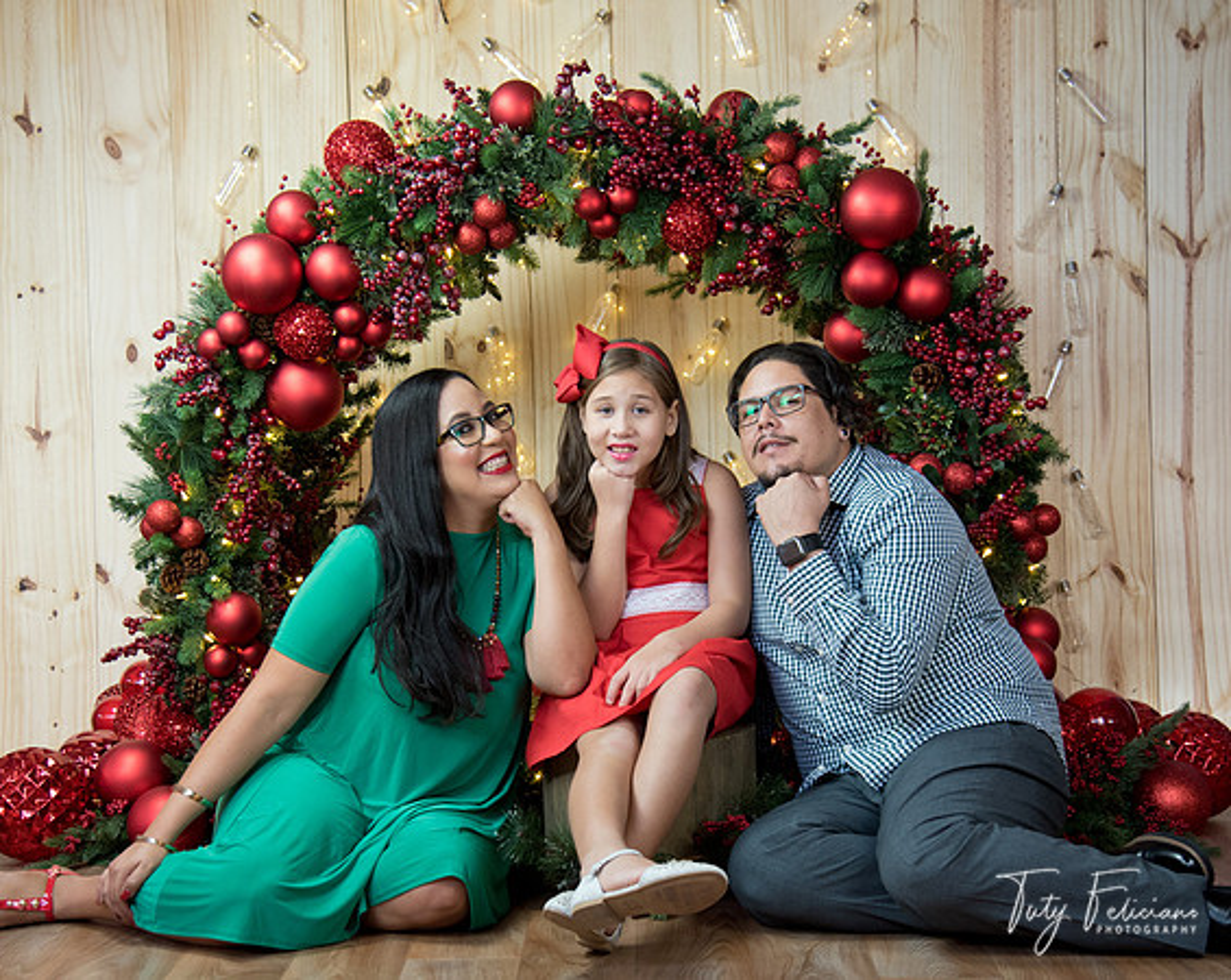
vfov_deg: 24.6
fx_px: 2246
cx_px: 589
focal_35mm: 62
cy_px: 550
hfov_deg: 30.6
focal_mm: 48
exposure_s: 1/80
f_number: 4.5
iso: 1000
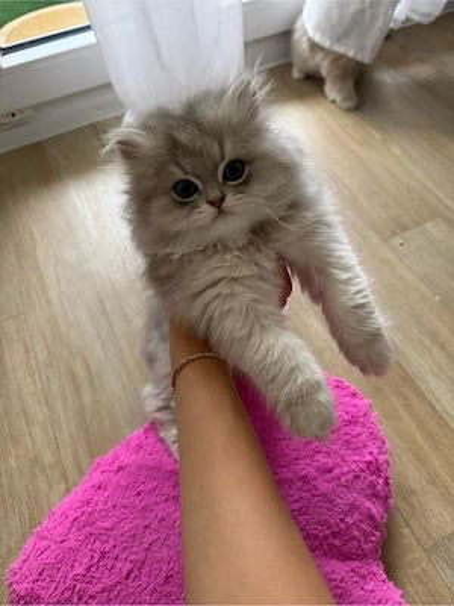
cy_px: 303
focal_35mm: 24
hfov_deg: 56.8
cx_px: 227
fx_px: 420
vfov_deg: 71.6
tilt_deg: -55.7
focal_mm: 6.76
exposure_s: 1/121
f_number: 1.78
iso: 200
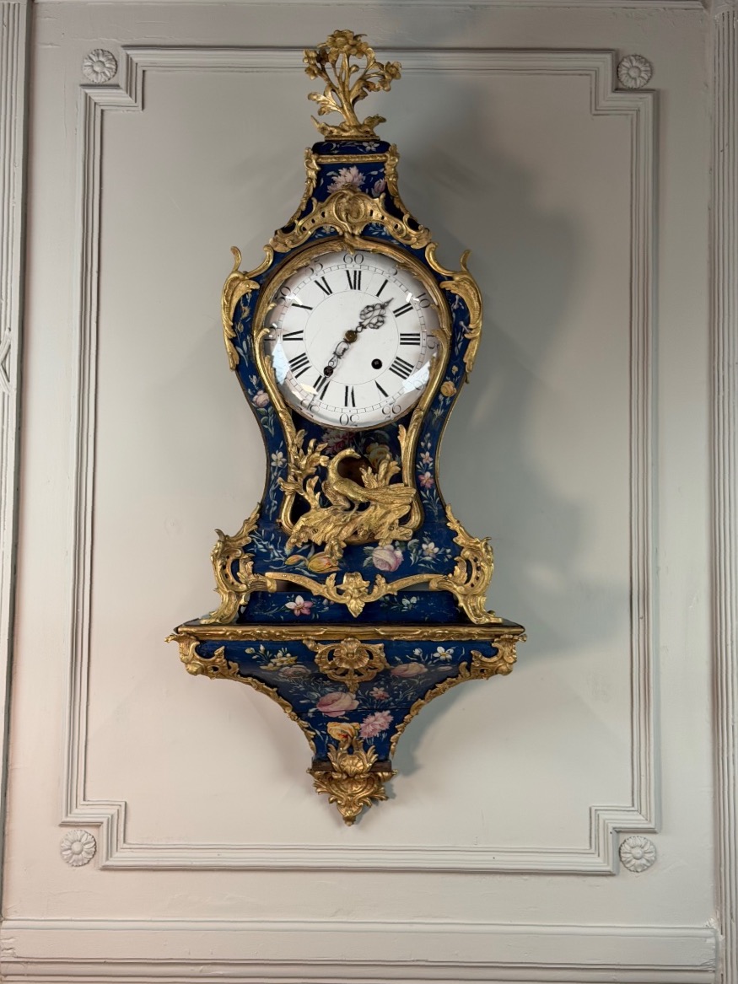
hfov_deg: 30.3
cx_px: 369
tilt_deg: +5.3
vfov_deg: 39.7
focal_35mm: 48
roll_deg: +0.5
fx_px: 1365
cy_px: 492
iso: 80
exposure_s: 1/50
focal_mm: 6.76
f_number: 1.78
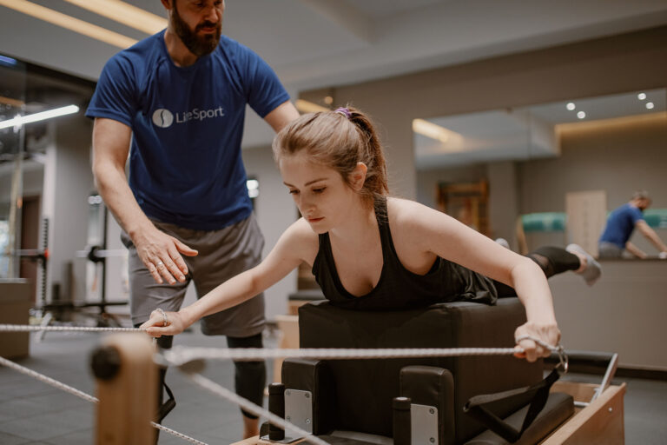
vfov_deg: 37.5
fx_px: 656
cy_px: 222
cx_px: 334
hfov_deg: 53.9
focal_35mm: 35
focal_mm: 35
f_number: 1.6
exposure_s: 1/160
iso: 400
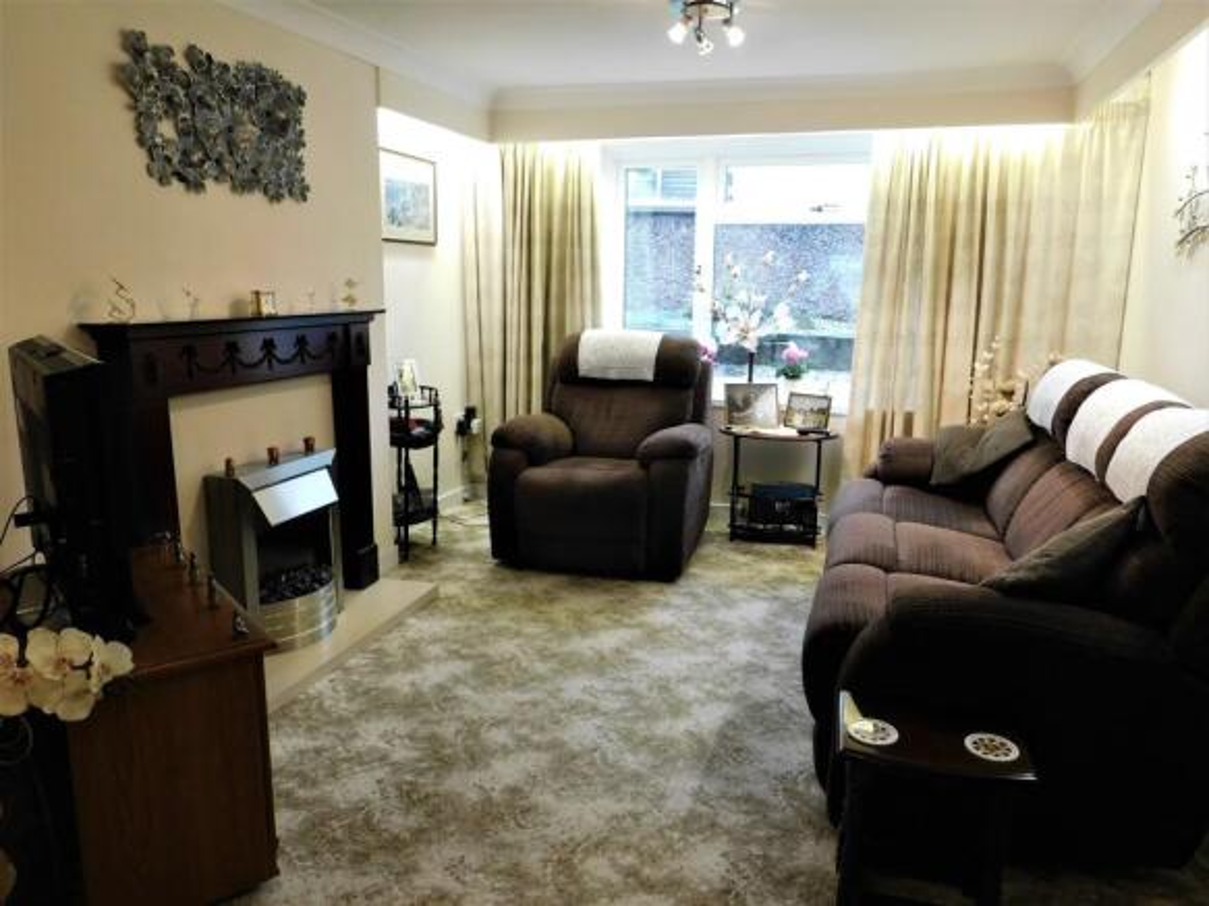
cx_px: 604
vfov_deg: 54.9
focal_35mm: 25
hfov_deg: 69.4
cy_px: 453
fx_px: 873
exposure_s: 1/30
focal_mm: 4.5
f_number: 3.1
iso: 250
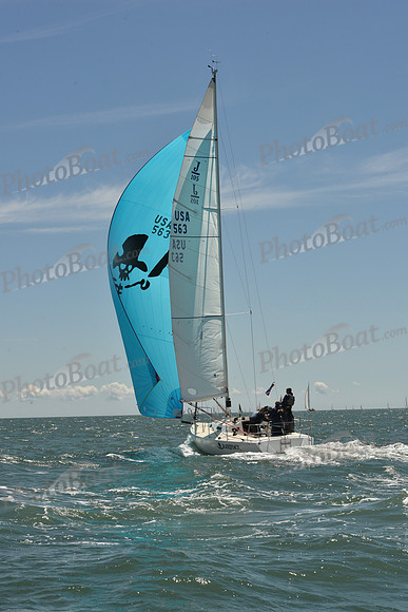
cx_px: 204
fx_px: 1189
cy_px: 306
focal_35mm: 70
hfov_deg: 19.5
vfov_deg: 28.8
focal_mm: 70
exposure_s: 1/800
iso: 320
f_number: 14
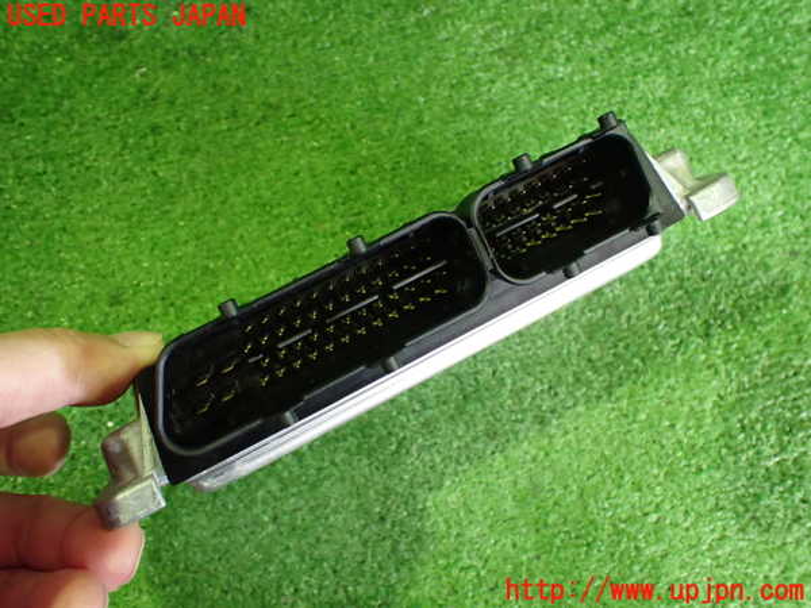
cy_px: 304
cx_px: 406
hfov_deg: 60.0
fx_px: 703
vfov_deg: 46.8
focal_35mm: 30
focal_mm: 5.4
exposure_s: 1/30
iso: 800
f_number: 2.3
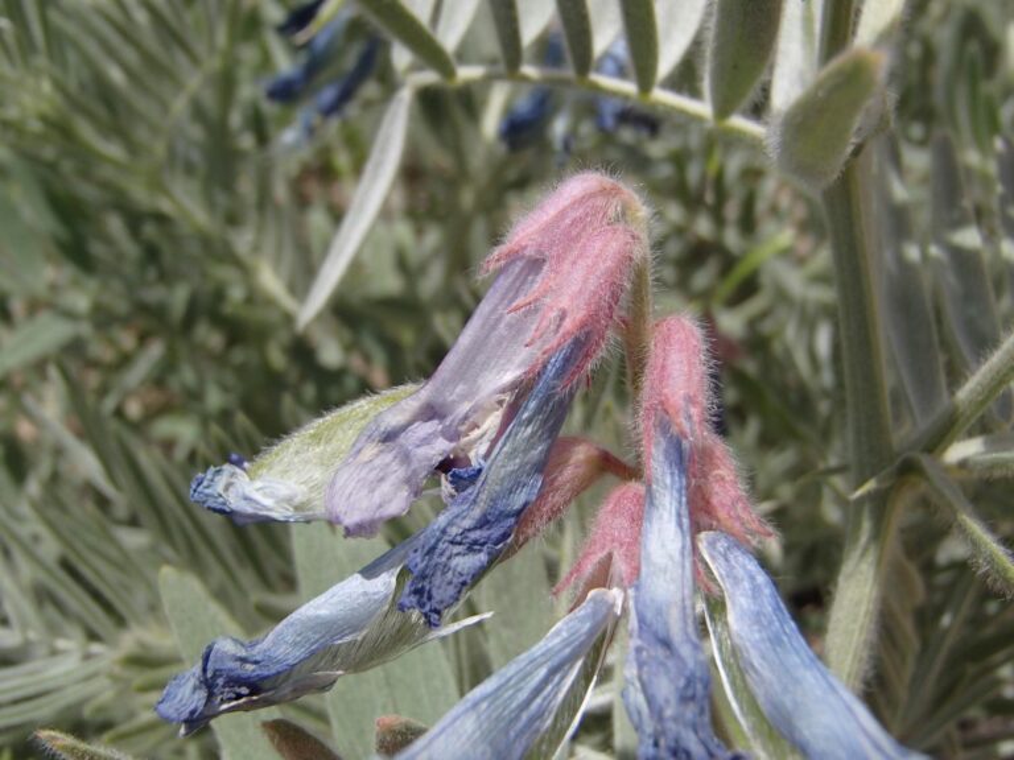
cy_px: 380
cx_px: 507
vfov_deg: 38.7
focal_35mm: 37
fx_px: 1084
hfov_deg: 50.1
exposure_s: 1/1250
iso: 100
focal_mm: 6.64
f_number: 4.7
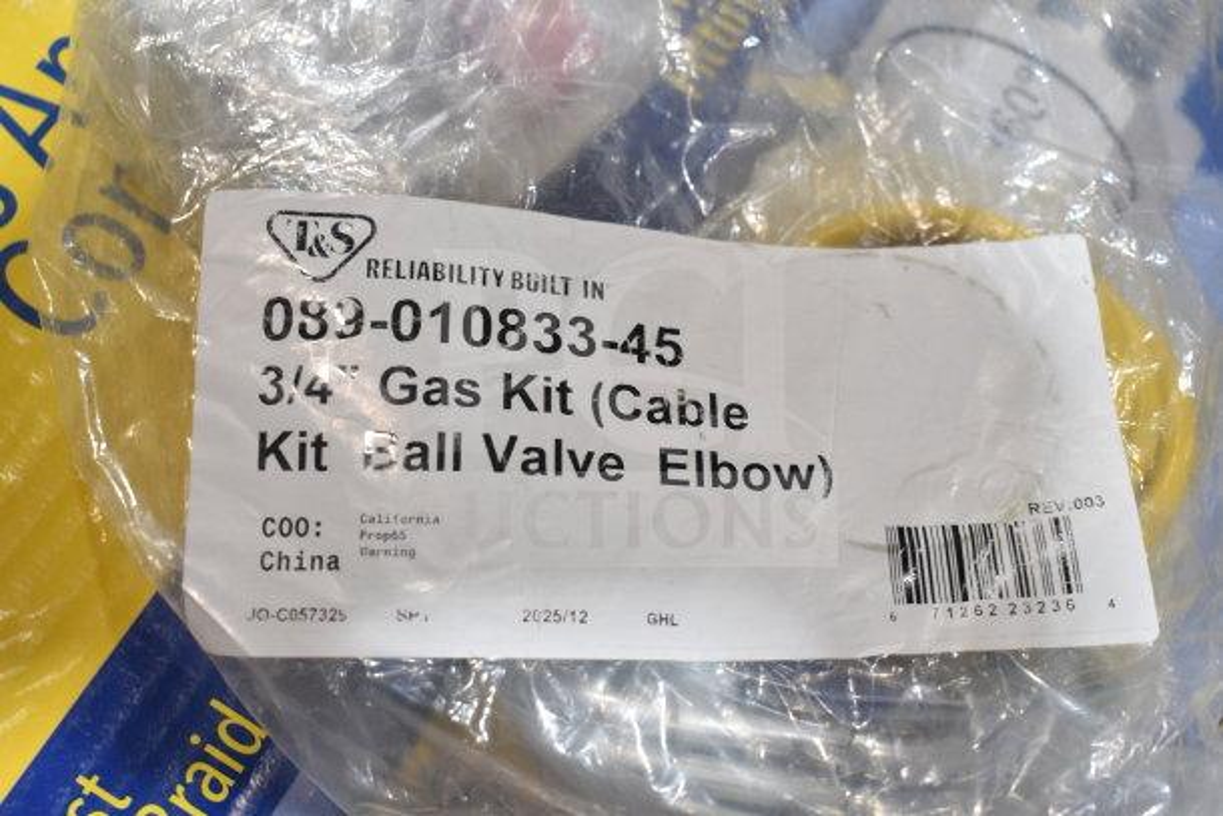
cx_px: 612
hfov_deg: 38.9
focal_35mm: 51
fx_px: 1733
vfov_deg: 26.5
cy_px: 408
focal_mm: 34
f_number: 4.5
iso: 360
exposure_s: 1/50
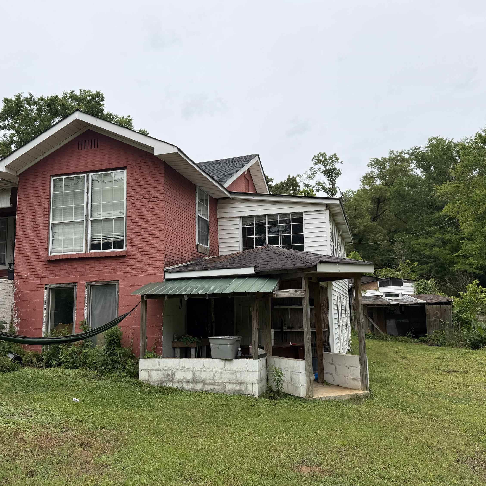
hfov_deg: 55.6
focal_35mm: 29
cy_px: 242
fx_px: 461
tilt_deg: +6.5
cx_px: 231
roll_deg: +1.6
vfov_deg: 55.6
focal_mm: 6.76
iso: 80
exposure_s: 1/4405
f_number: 1.78
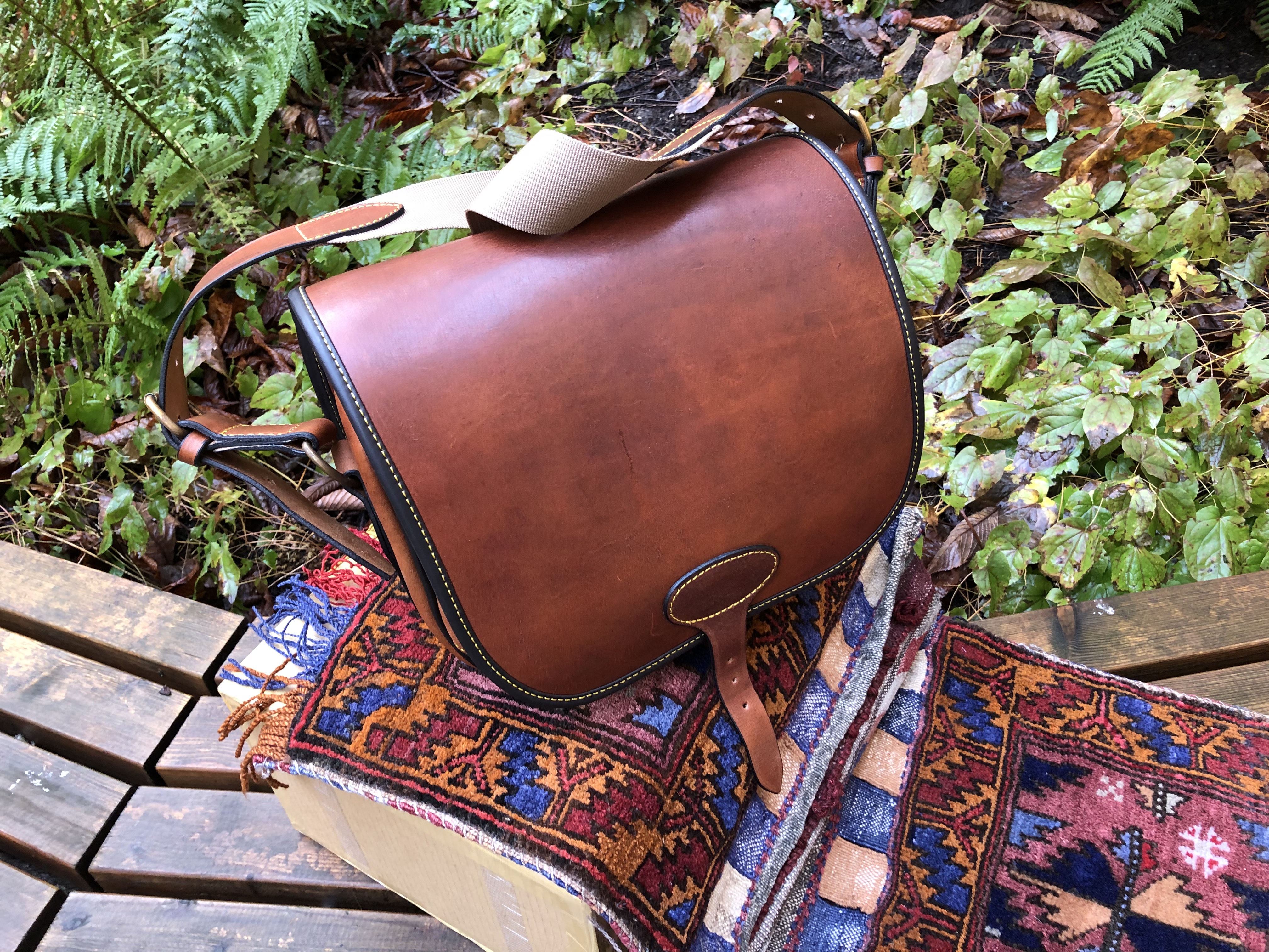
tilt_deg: -40.7
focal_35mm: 28
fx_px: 1026
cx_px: 634
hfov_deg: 63.4
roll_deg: +3.7
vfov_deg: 49.7
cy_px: 476
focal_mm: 3.99
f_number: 1.8
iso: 40
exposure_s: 1/15
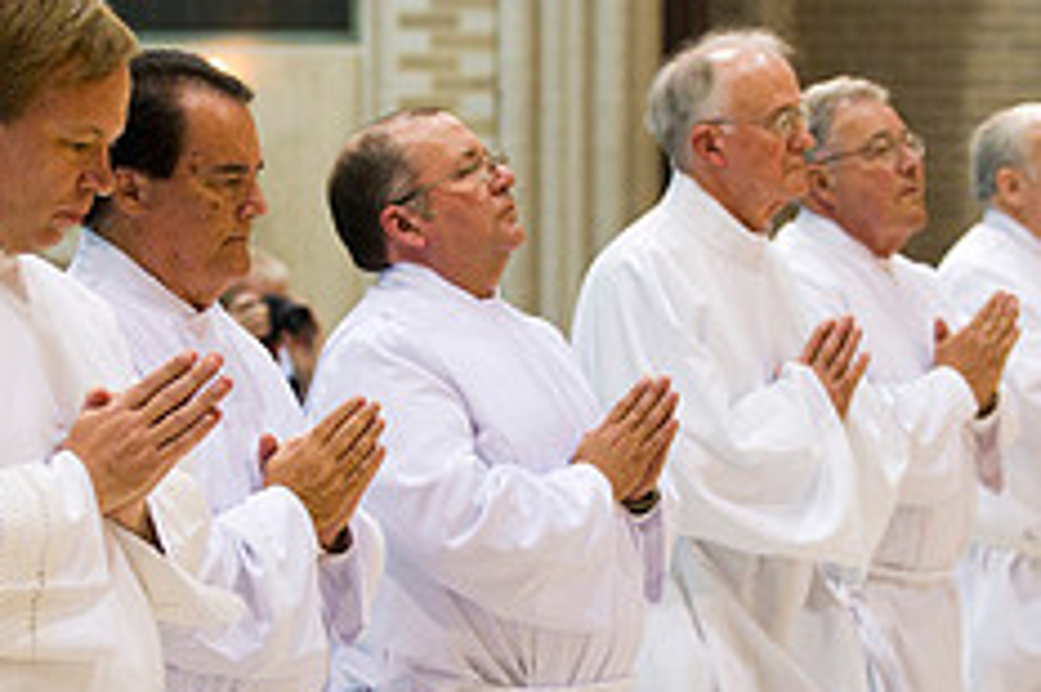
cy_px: 433
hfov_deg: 10.6
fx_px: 5606
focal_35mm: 194
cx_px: 416
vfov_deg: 7.1
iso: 2000
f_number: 2.8
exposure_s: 1/100
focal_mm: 78
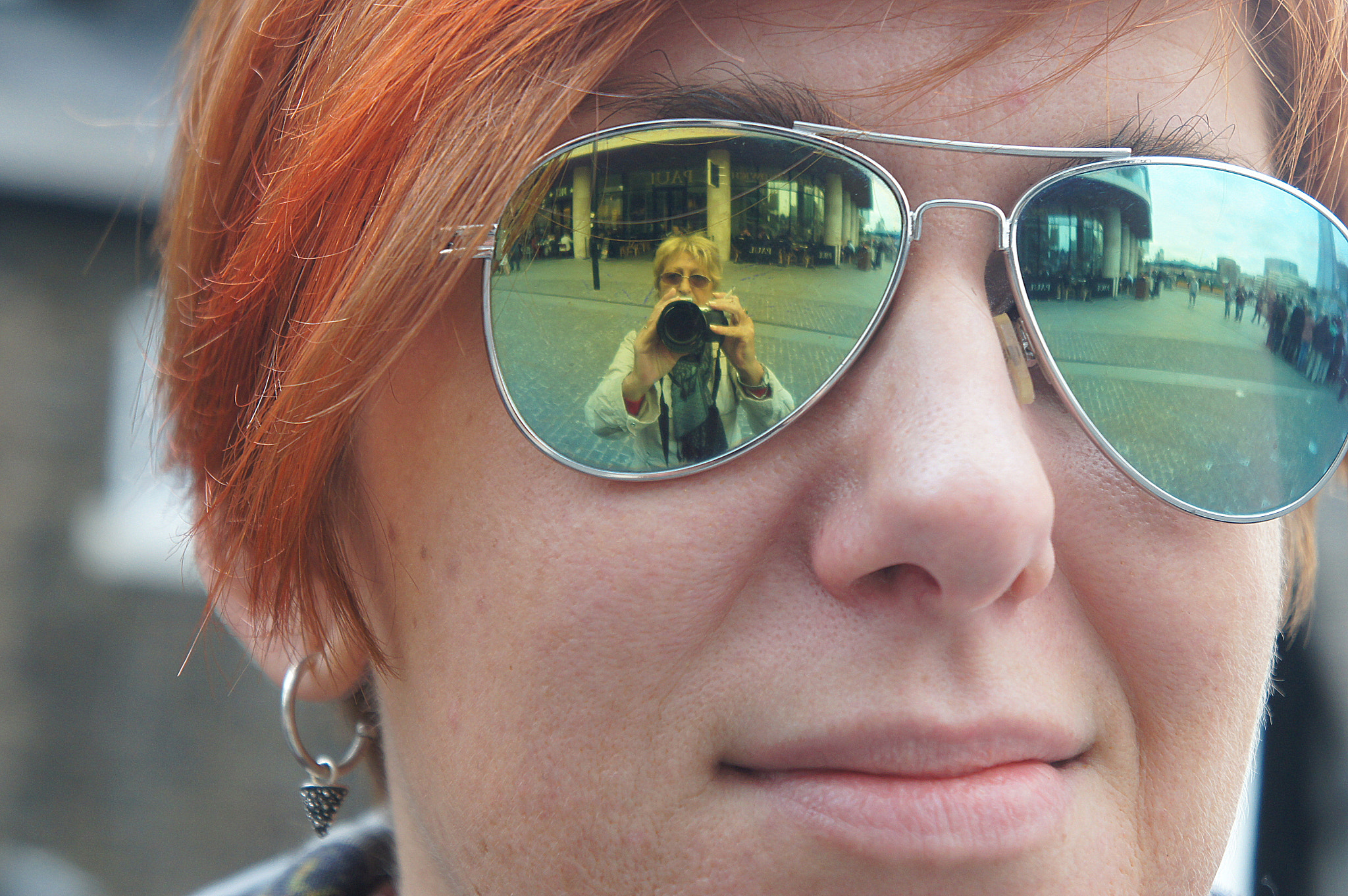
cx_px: 674
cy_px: 448
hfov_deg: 24.6
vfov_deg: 16.5
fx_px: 3086
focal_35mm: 82
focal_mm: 55
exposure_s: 1/160
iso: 500
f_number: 5.6
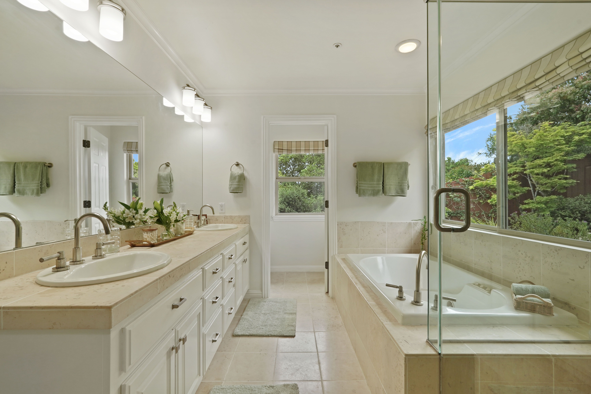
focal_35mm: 16
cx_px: 296
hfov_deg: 96.7
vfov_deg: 73.7
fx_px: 263
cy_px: 197
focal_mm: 16
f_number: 11
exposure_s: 1/20
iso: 640
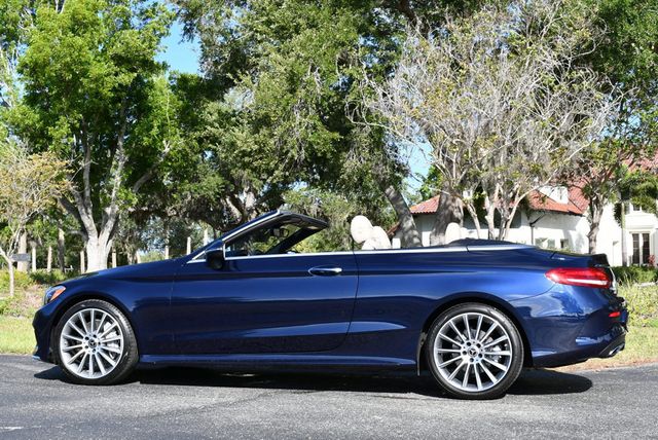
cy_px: 220
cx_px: 329
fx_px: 878
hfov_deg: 41.1
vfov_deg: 28.1
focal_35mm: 48
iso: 180
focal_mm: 24
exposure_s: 1/250
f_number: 8
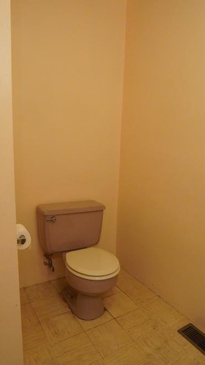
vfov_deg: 76.3
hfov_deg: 47.5
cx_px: 115
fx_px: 232
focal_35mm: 24
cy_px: 183
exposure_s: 1/160
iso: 1600
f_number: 4
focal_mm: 10
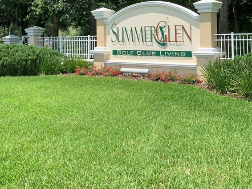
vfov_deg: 29.9
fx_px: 342
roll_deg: +0.9
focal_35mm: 47
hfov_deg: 40.3
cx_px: 150
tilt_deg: +1.4
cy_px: 28
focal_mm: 4.25
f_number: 1.8
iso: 25
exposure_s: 1/1220
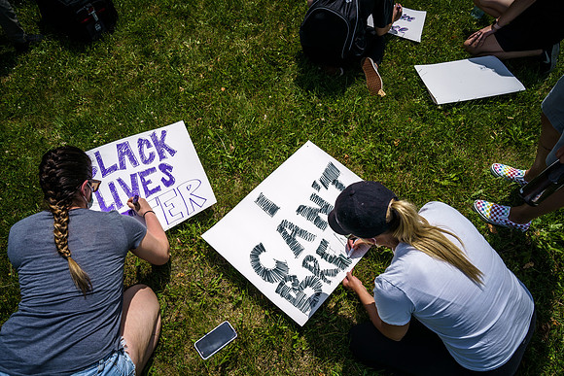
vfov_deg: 53.2
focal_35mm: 24
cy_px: 188
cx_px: 282
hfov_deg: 73.7
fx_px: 376
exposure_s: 1/4000
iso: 200
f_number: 4.5
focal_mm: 24
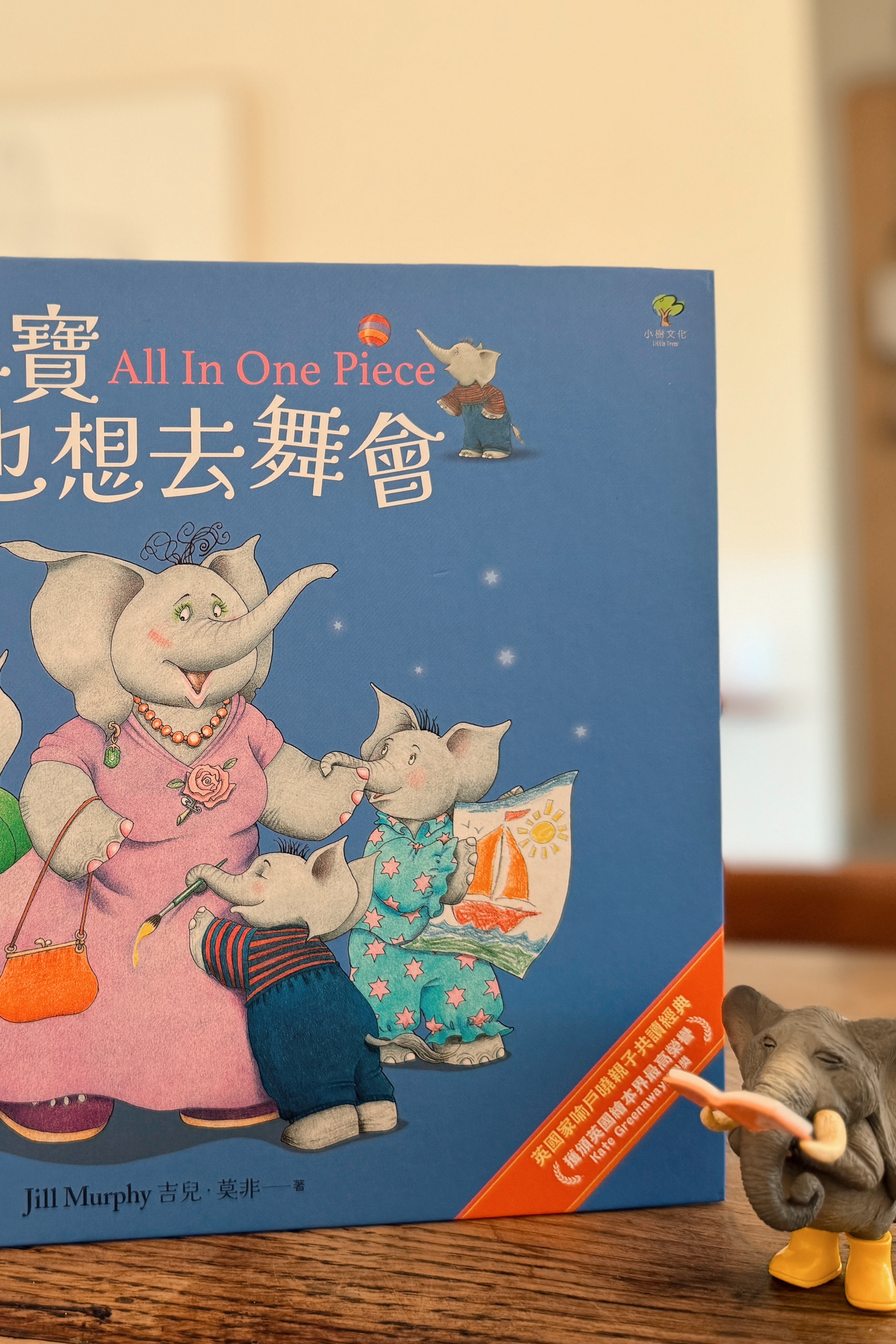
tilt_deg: -2.6
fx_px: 1269
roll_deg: +1.7
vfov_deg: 55.8
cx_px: 169
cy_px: 675
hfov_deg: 37.4
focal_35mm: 34
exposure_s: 1/60
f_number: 1.78
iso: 200
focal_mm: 6.76
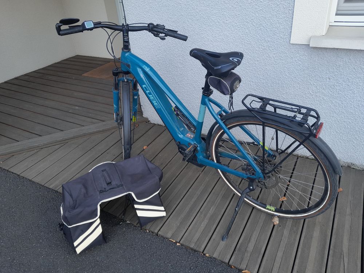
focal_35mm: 26
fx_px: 273
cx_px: 182
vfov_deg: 53.1
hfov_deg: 67.3
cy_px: 136
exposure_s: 1/100
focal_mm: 4
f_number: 1.8
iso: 40
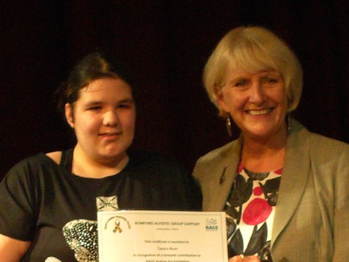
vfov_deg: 6.8
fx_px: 2189
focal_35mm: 217
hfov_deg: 9.1
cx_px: 104
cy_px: 233
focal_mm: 23.7
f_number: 5.1
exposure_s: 1/125
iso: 1600
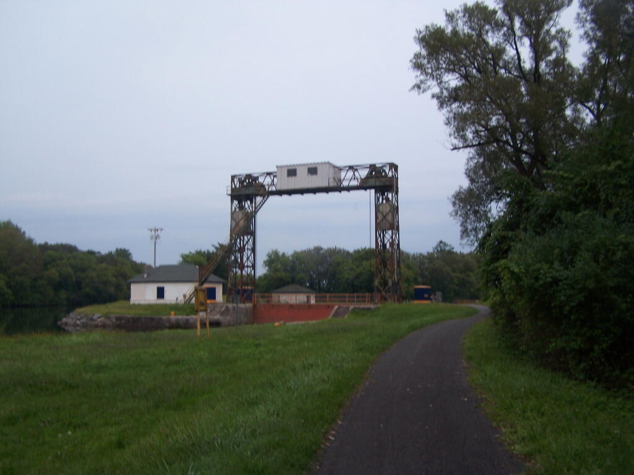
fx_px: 696
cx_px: 317
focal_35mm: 38
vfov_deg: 37.7
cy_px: 238
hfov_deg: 49.0
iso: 80
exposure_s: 1/40
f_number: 2.8
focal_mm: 6.3
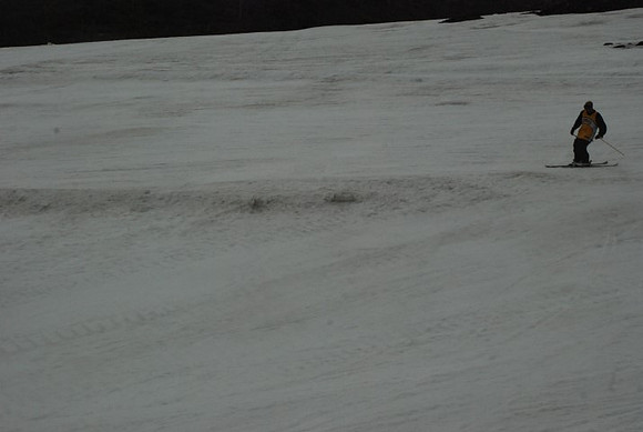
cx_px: 322
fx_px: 1288
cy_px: 216
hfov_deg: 28.0
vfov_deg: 19.0
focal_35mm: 72
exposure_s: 1/200
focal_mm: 48
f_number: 13
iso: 1000
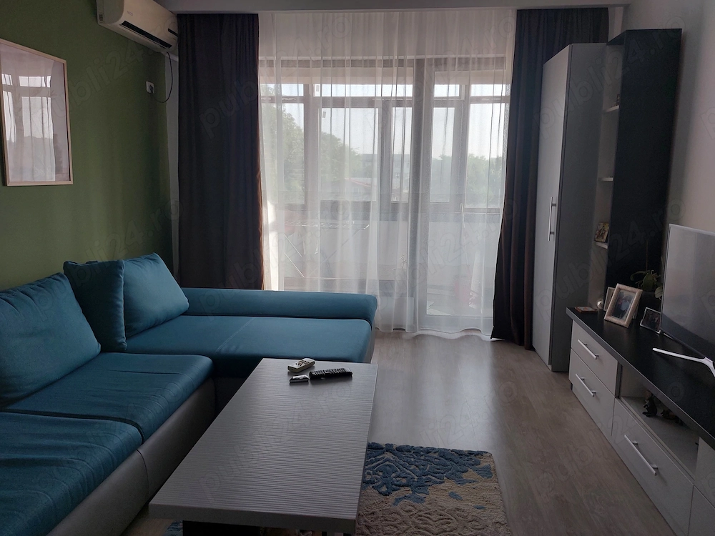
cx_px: 358
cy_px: 268
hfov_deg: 71.6
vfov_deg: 56.8
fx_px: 496
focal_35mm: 24
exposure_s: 1/100
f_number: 1.8
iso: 50
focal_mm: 5.23
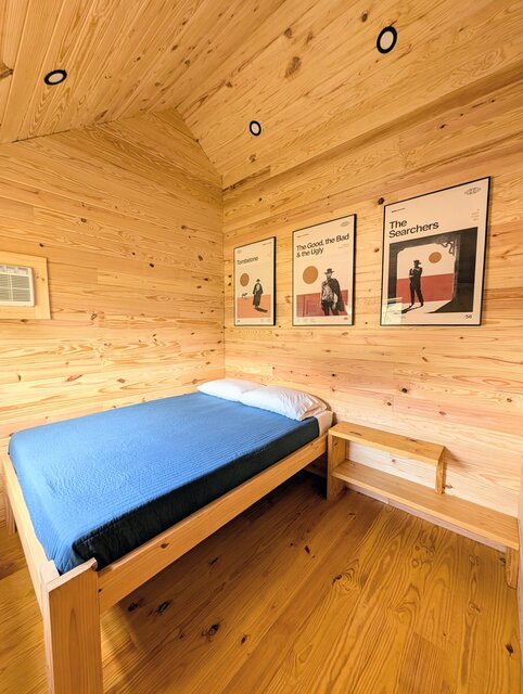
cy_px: 347
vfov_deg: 110.5
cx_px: 262
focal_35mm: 12
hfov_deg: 94.6
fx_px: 241
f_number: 1.7
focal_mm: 2.02
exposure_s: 1/56.9
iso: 120
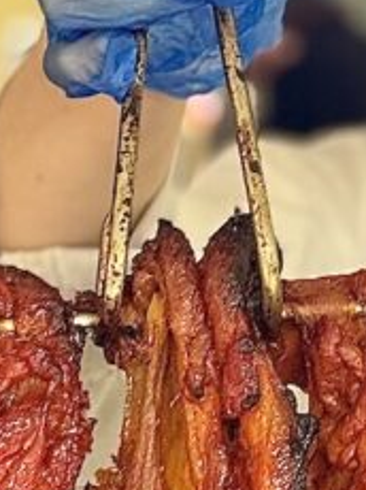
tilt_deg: -5.3
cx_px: 351
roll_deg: +0.6
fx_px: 2754
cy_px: 455
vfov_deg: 10.1
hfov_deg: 7.6
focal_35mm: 195
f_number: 1.78
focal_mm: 6.76
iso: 320
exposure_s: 1/40
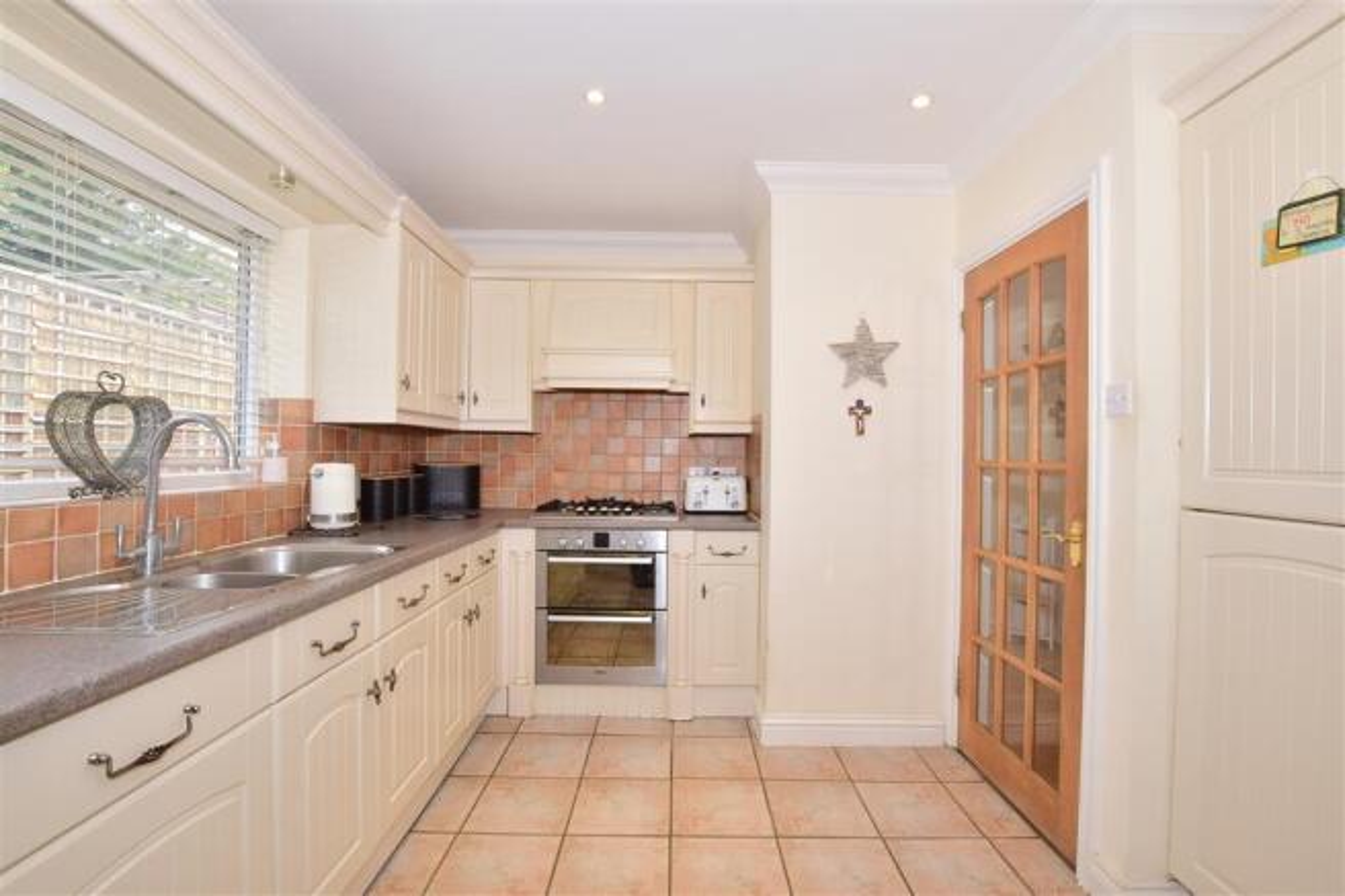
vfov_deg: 77.3
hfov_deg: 100.4
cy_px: 448
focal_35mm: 15
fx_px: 560
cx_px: 672
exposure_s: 1/10
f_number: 9
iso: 200
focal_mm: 10
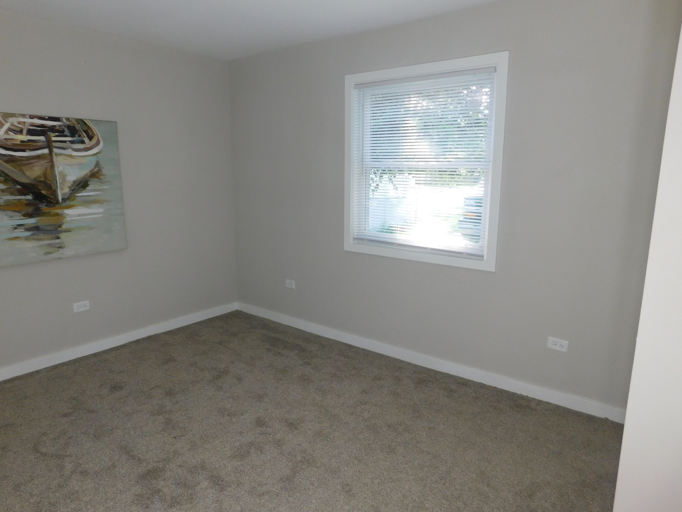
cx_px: 341
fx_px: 453
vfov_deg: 58.9
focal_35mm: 23
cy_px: 256
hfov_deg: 73.9
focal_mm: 4
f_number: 3
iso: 140
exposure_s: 1/30
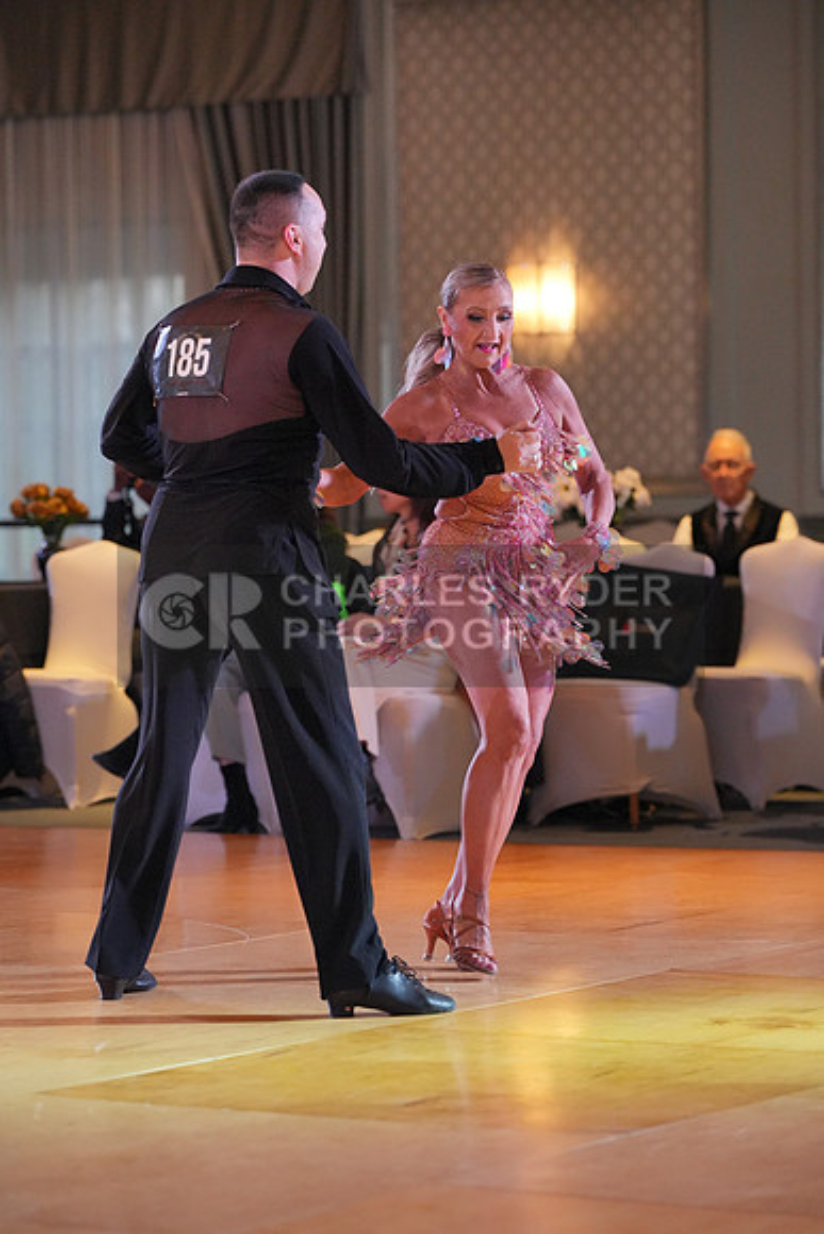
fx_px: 4632
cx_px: 412
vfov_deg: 15.2
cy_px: 617
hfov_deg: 10.2
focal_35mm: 135
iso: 5000
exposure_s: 1/500
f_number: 3.5
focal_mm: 135
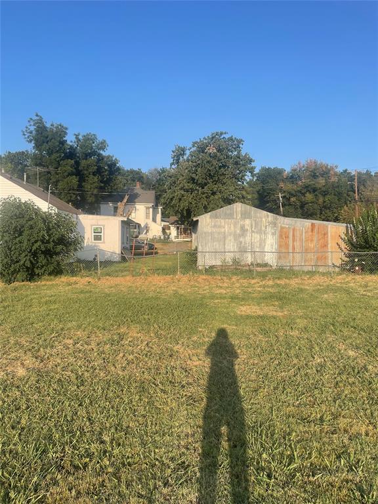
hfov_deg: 53.1
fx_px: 379
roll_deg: +0.0
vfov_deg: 67.3
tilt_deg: +0.1
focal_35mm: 26
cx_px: 189
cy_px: 252
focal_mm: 4.2
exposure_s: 1/2092
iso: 32
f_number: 1.6
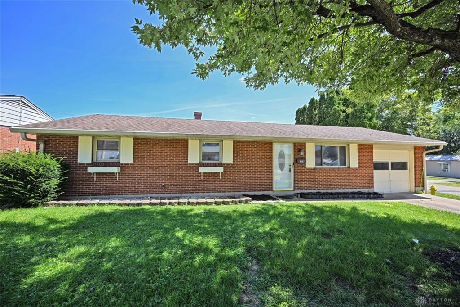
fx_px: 179
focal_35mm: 14
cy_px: 154
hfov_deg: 104.3
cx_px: 230
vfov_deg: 81.2
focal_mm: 14
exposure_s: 1/250
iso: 125
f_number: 5.6
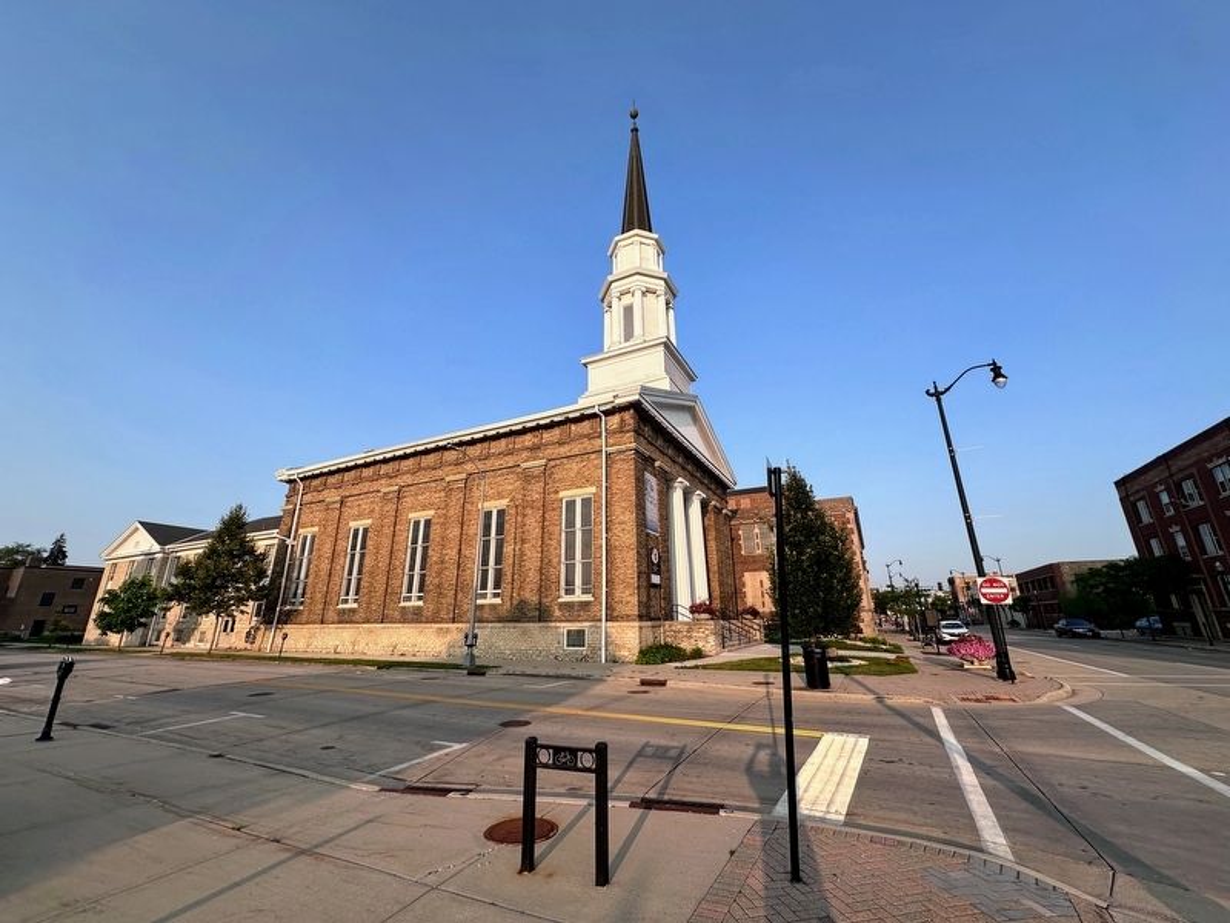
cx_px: 615
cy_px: 462
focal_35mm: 14
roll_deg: +0.4
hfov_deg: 102.1
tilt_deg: +18.2
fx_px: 497
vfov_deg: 85.7
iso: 40
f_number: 2.2
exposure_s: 1/988
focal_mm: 2.22
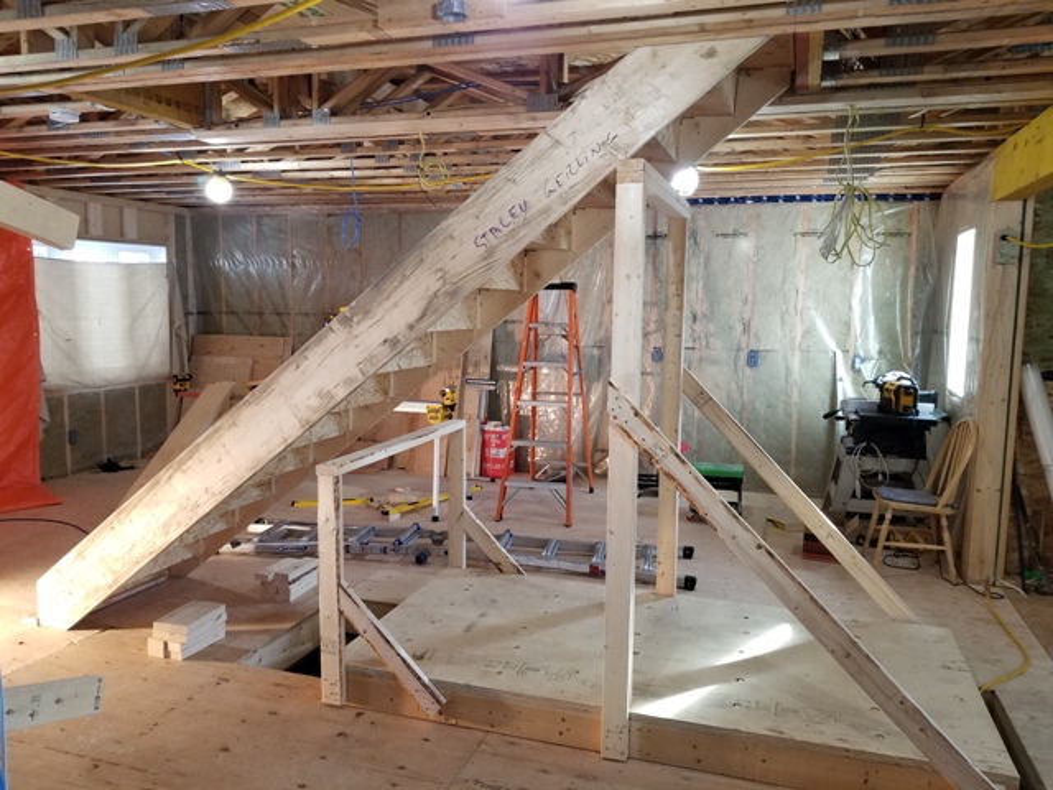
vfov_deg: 53.1
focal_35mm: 26
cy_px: 395
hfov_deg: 67.3
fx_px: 791
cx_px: 526
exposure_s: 1/60
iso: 200
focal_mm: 4.25
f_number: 1.7
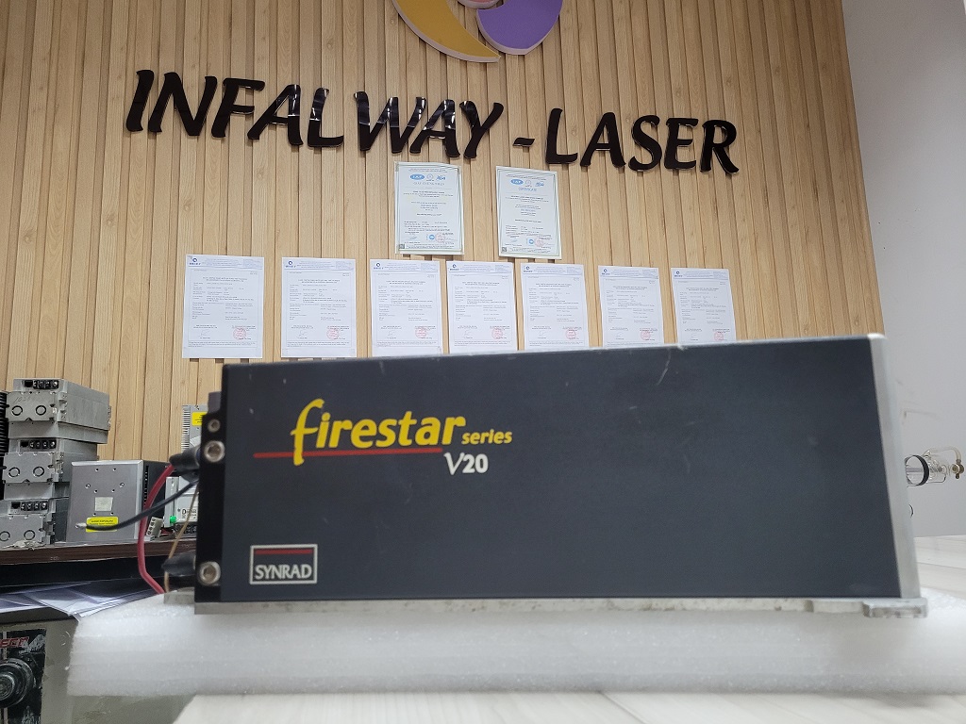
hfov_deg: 67.3
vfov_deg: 53.1
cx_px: 483
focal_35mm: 26
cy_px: 362
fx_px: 726
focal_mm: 5.4
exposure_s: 1/100
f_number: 1.8
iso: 320
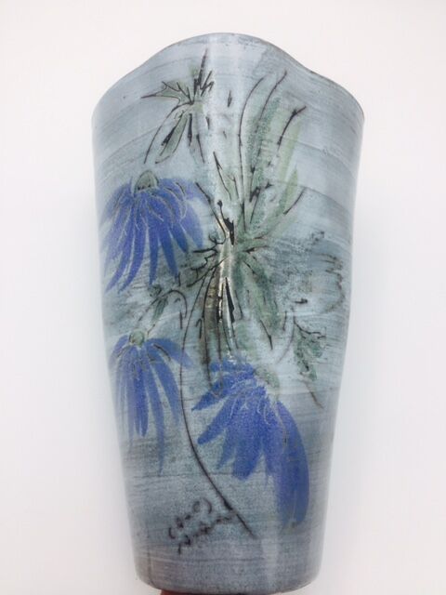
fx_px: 498
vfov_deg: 61.7
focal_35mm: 29
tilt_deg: -67.5
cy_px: 298
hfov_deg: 48.2
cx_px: 223
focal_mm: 4.15
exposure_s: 1/314
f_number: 2.2
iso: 32
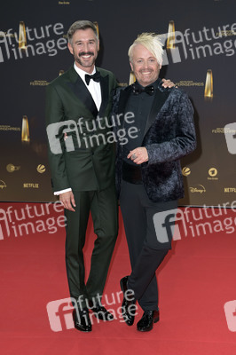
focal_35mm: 65
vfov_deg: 31.0
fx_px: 640
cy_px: 178
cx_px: 118
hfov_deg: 20.9
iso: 640
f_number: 5.6
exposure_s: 1/250
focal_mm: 65
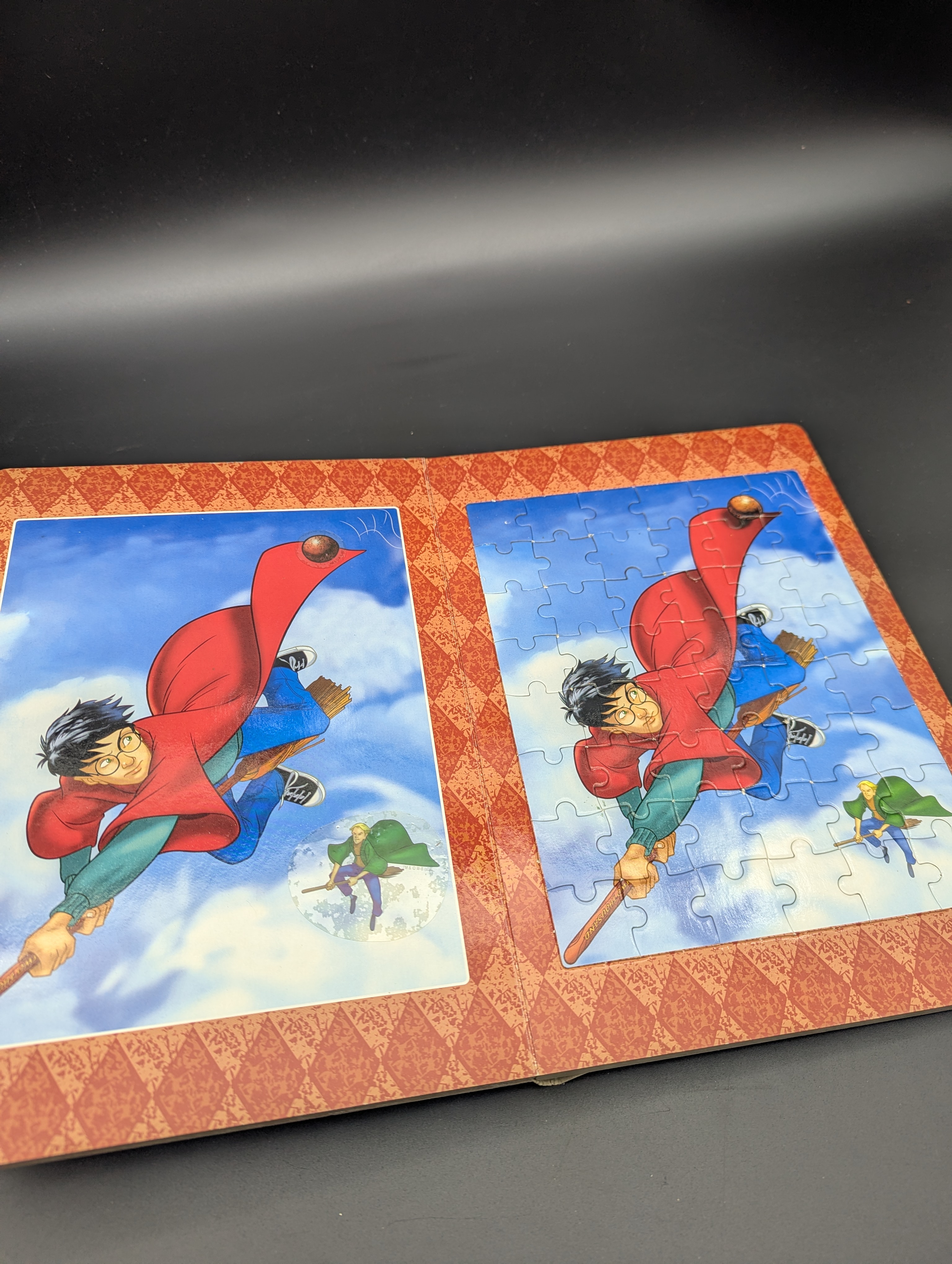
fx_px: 878
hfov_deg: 56.9
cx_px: 476
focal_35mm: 24
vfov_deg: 71.5
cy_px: 632
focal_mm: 6.81
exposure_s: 1/119
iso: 51
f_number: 1.85
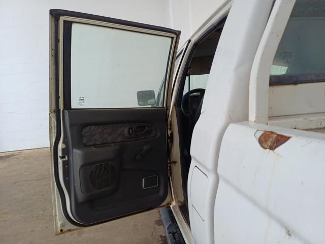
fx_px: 235
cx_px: 162
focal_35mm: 25
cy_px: 122
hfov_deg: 69.4
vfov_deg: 54.9
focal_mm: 4.65
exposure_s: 1/238
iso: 50
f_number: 1.8
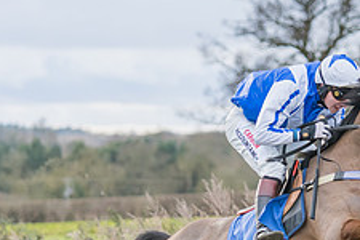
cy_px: 170
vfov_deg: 3.9
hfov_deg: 5.8
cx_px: 336
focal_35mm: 354
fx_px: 3540
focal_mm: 94
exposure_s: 1/1000
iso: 800
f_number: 2.8
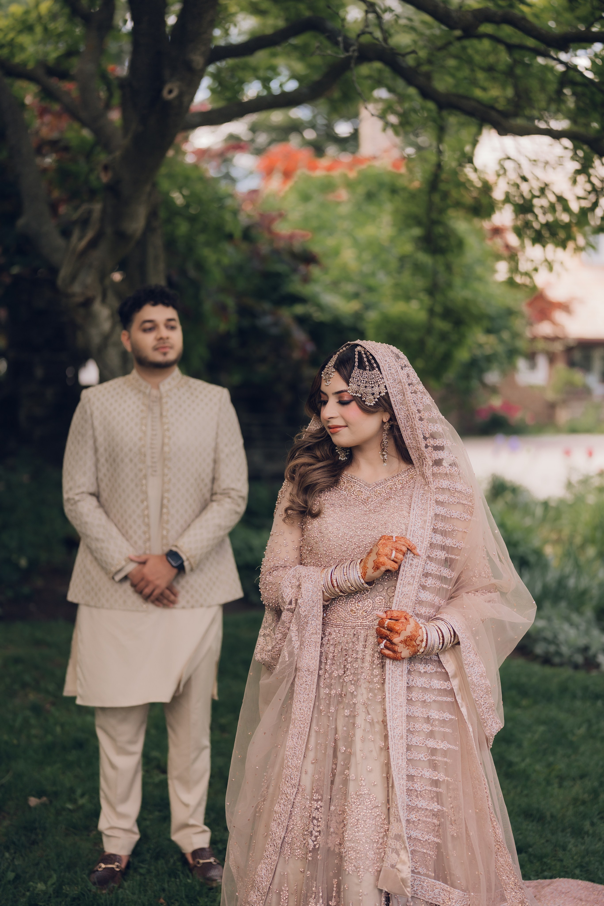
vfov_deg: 39.6
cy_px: 453
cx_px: 302
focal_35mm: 50
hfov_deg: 27.0
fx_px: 1258
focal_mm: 50
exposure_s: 1/1250
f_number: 1.4
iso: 200
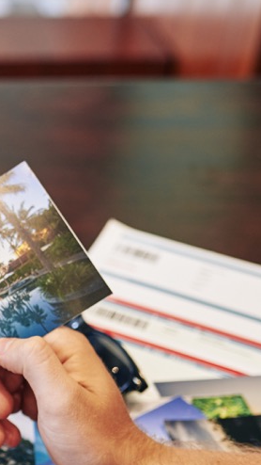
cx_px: -246
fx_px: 1168
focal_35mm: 95
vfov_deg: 22.3
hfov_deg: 11.6
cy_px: 314
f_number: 2.5
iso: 320
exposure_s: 1/320
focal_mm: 35
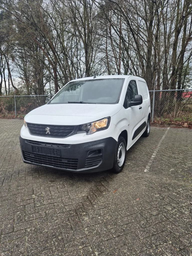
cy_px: 128
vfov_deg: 73.9
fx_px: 170
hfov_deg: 58.9
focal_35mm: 23
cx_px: 96
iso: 25
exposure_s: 1/540
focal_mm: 5.4
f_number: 1.8
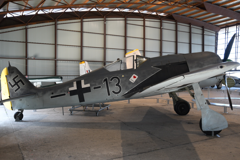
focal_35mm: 30
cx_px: 120
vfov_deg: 43.6
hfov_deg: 61.9
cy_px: 80
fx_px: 200
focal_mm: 20
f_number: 4
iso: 320
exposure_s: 1/60
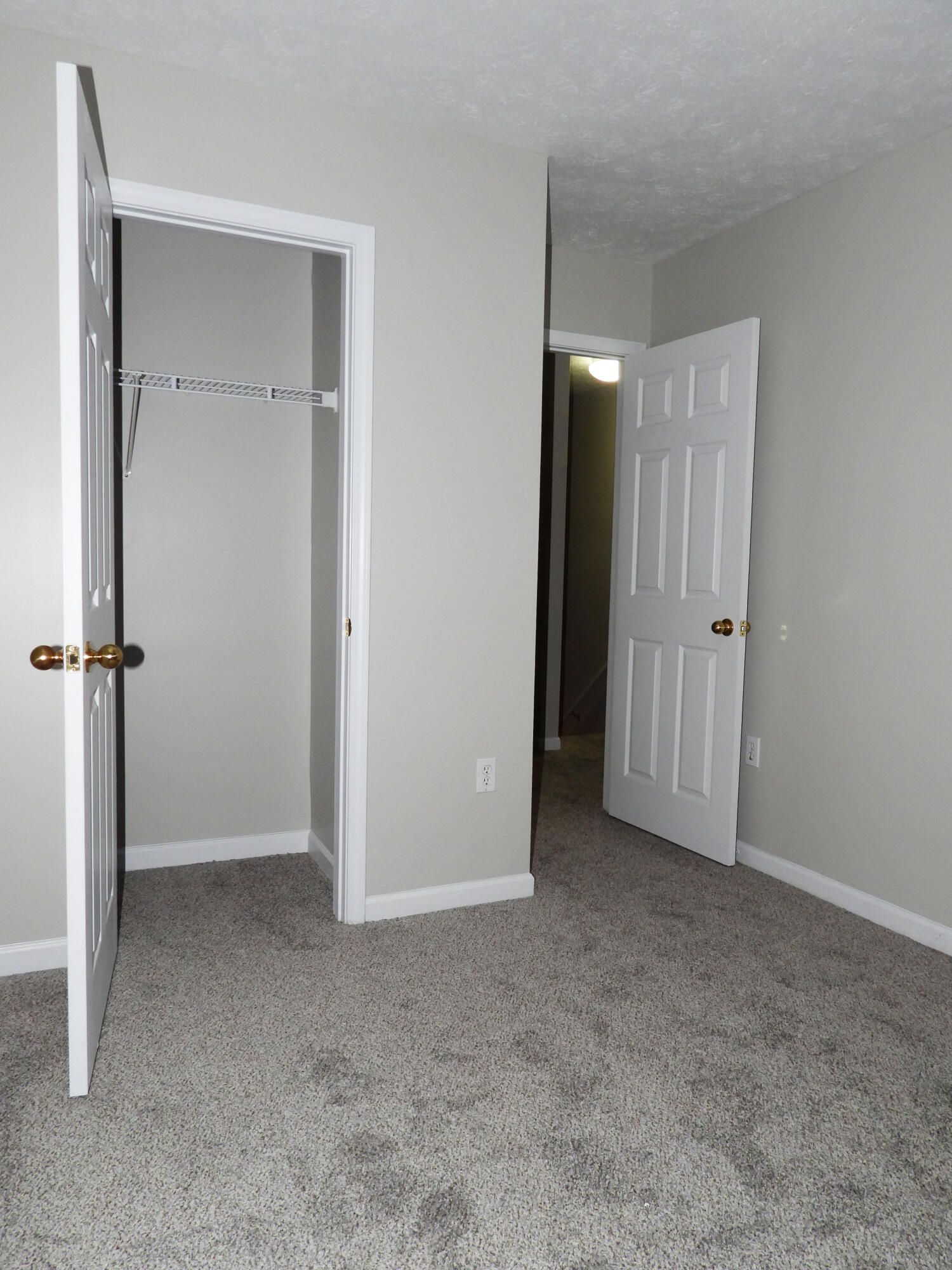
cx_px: 476
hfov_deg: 56.8
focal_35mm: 24
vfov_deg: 71.6
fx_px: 880
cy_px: 635
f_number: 2.8
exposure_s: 1/30
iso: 200
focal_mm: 4.3
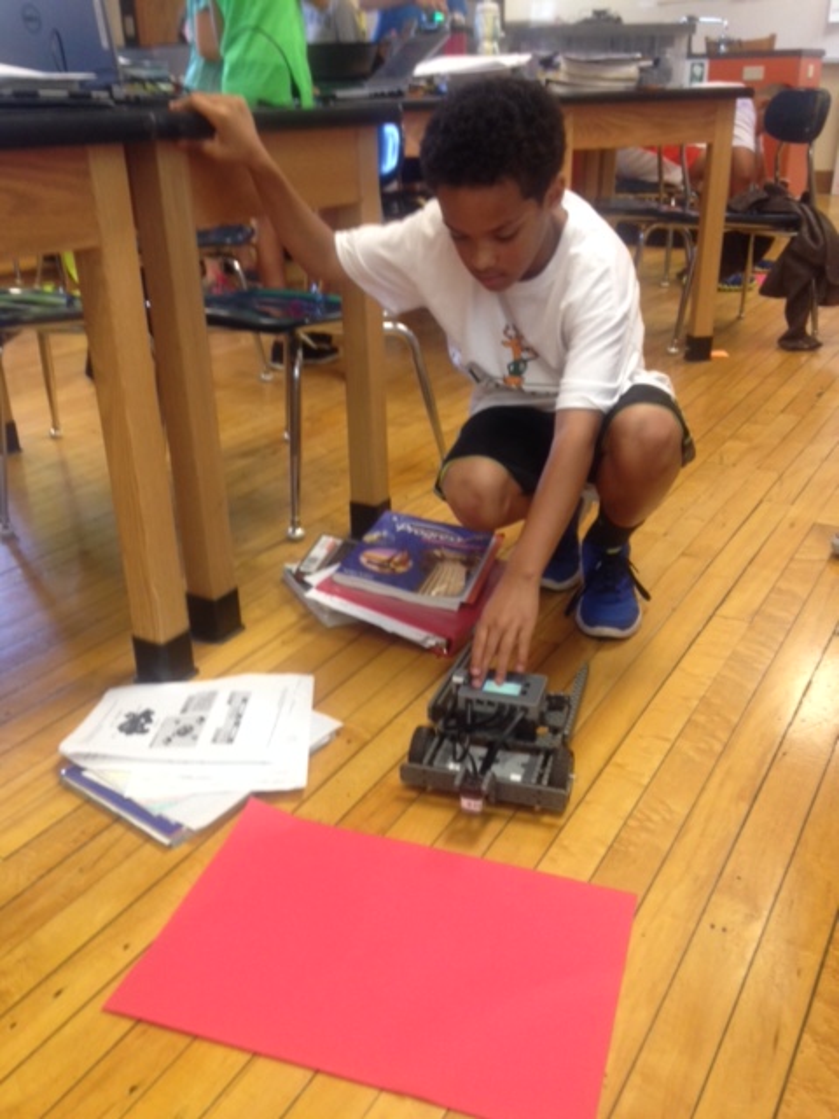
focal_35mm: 33
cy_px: 560
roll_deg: +0.1
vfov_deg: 55.4
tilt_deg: -20.0
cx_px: 420
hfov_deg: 42.9
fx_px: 1066
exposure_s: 1/20
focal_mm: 4.12
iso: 100
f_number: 2.4
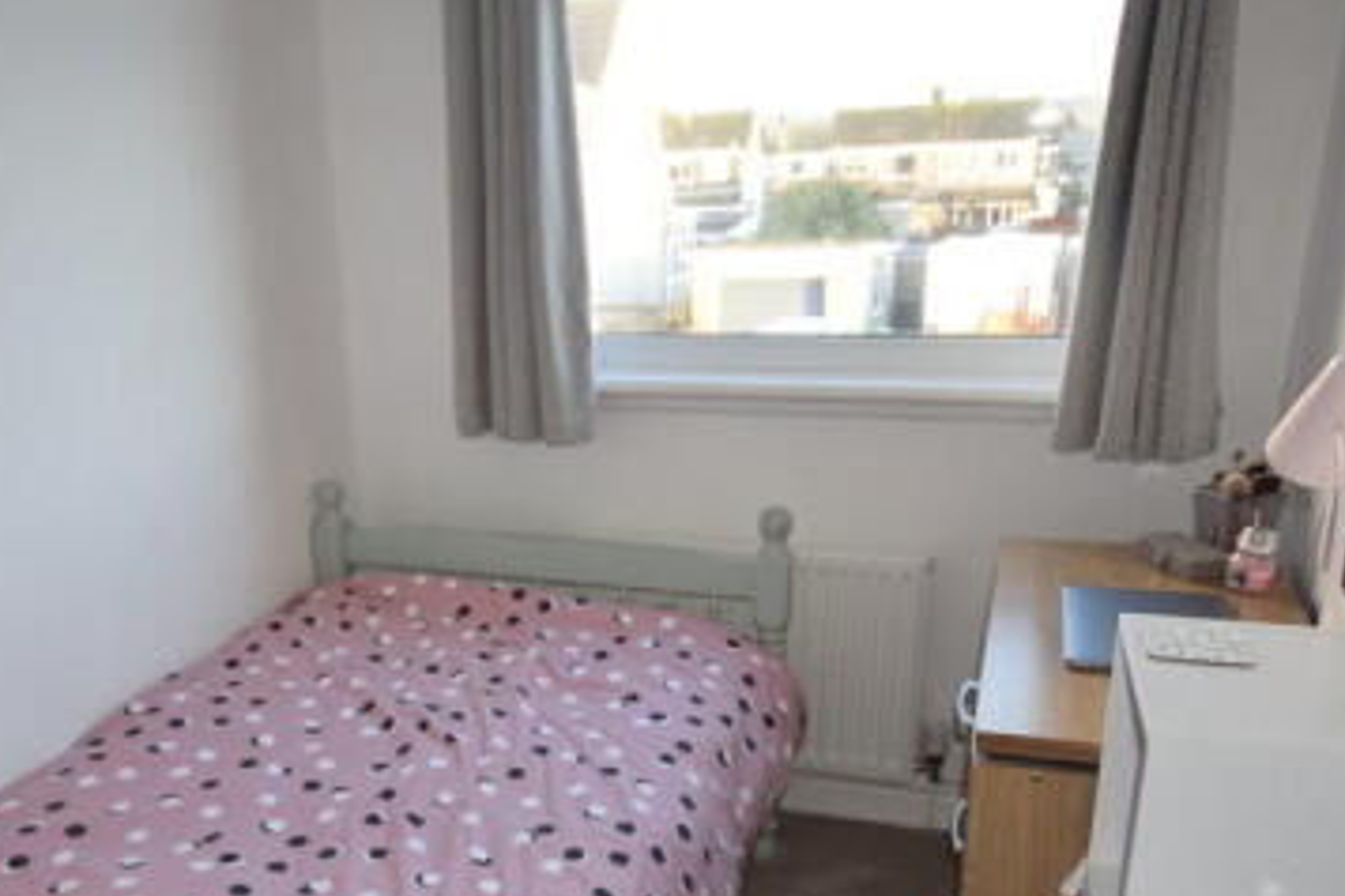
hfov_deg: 56.6
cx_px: 514
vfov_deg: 39.3
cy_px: 627
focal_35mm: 33
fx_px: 1233
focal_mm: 12
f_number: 5.6
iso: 800
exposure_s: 1/125
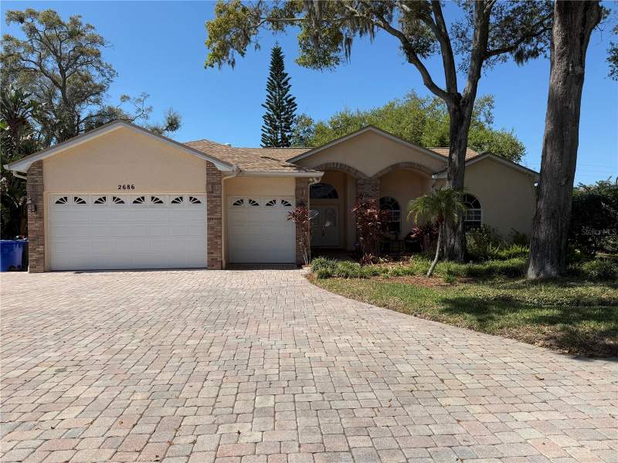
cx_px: 309
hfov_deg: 71.6
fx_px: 428
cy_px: 232
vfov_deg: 56.8
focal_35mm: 24
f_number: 1.78
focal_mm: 6.76
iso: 80
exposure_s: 1/5714
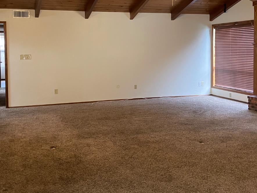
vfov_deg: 32.7
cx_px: 120
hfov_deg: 42.9
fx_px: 327
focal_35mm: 44
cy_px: 70
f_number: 1.6
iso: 250
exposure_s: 1/60
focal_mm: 4.2
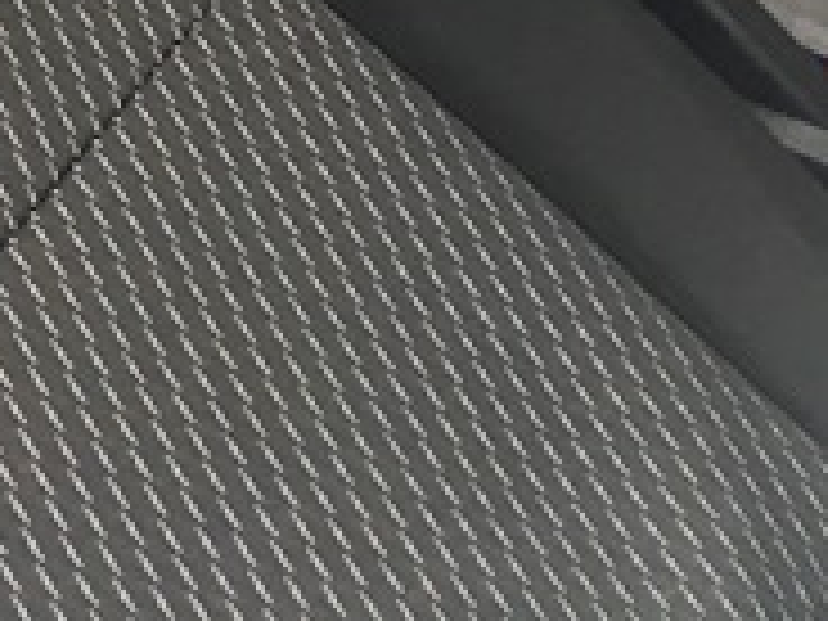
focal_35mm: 126
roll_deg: -2.6
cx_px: -207
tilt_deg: -25.2
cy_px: -716
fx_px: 3014
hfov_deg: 15.0
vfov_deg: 10.6
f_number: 2.2
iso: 32
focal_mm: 4.15
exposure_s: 1/33
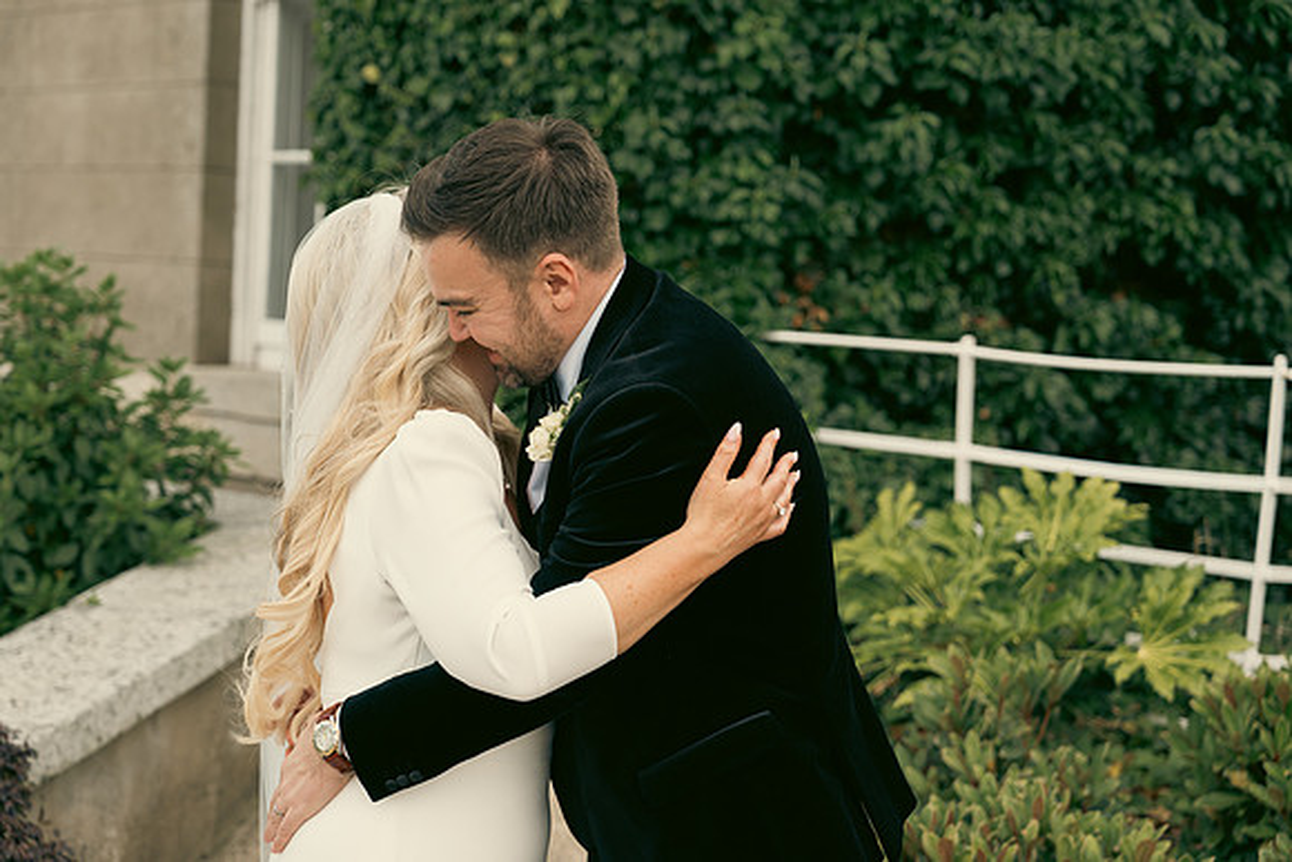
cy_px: 431
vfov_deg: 19.5
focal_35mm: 70
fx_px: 2513
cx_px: 646
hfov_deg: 28.8
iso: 125
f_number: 3.5
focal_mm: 70
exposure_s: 1/400
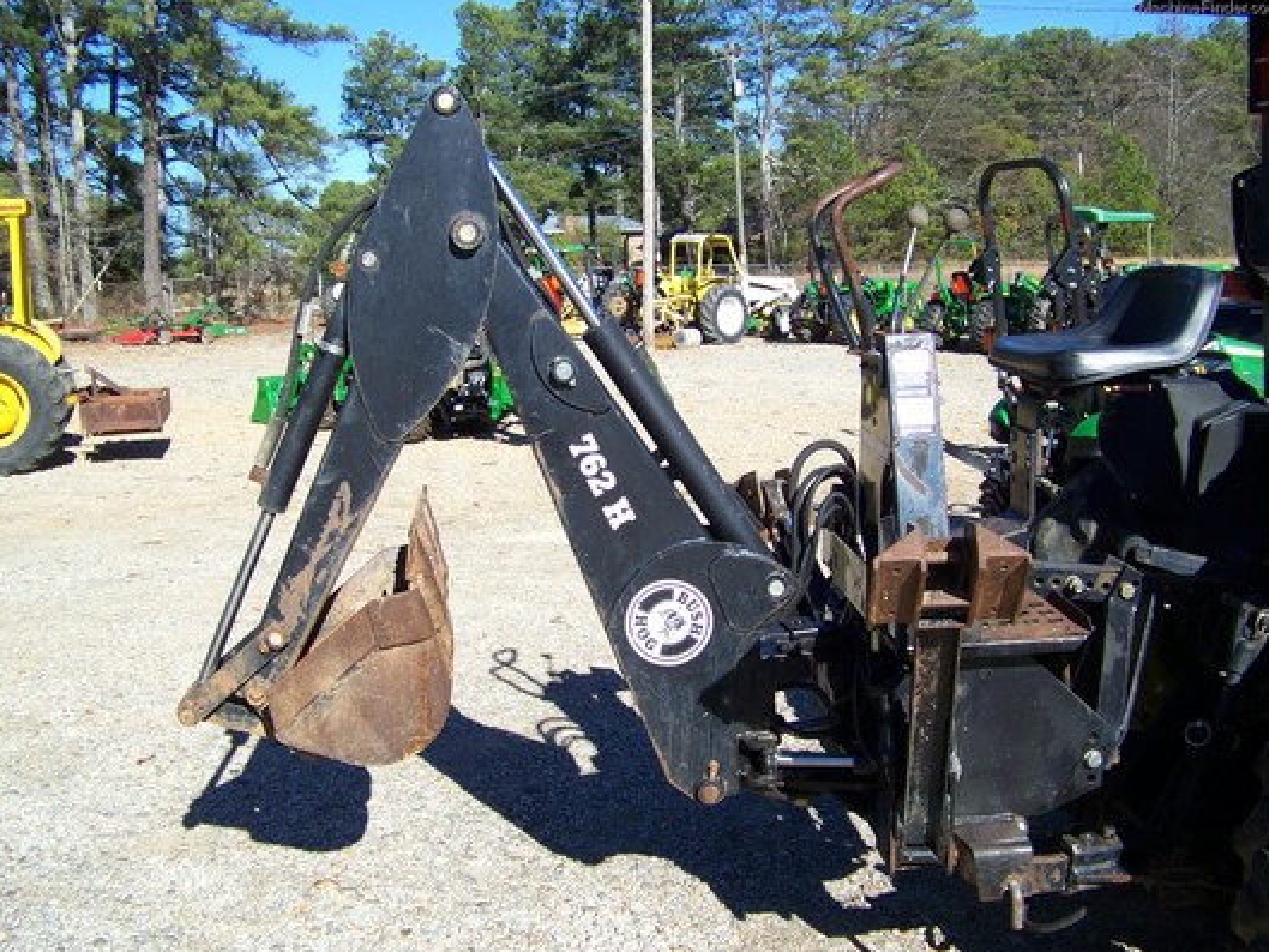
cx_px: 629
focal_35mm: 37
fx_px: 1357
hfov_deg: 50.1
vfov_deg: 38.7
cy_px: 480
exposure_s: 1/640
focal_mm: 5.85
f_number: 2.8
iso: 64
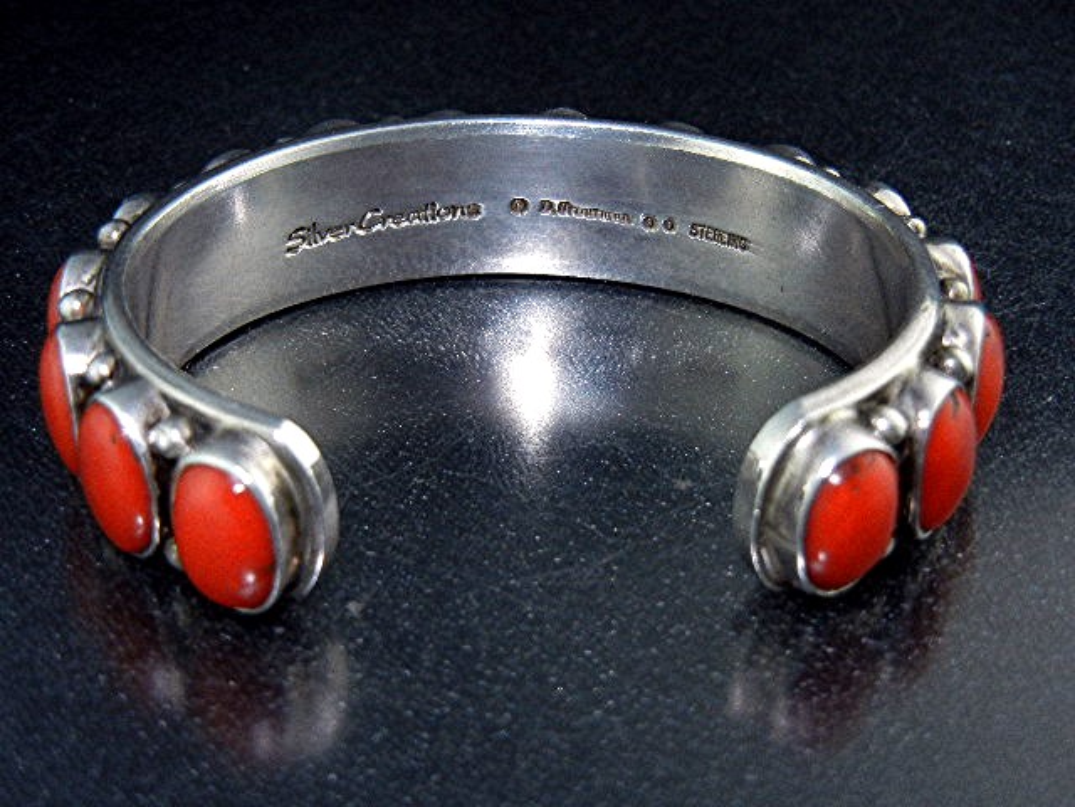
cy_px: 404
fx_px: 2112
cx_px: 538
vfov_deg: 21.6
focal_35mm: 68
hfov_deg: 28.6
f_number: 4.1
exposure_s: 1/30
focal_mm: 12.2
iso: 233
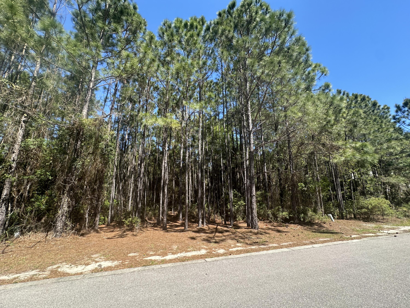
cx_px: 205
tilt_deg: +16.4
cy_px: 154
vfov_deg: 85.7
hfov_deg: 102.1
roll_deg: -1.3
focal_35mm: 14
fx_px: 166
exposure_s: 1/473
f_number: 2.2
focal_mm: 2.22
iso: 40
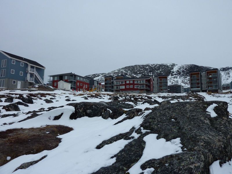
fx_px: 168
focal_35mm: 25
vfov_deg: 54.9
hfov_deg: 69.4
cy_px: 87
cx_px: 116
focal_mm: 4.1
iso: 80
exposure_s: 1/320
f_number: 4
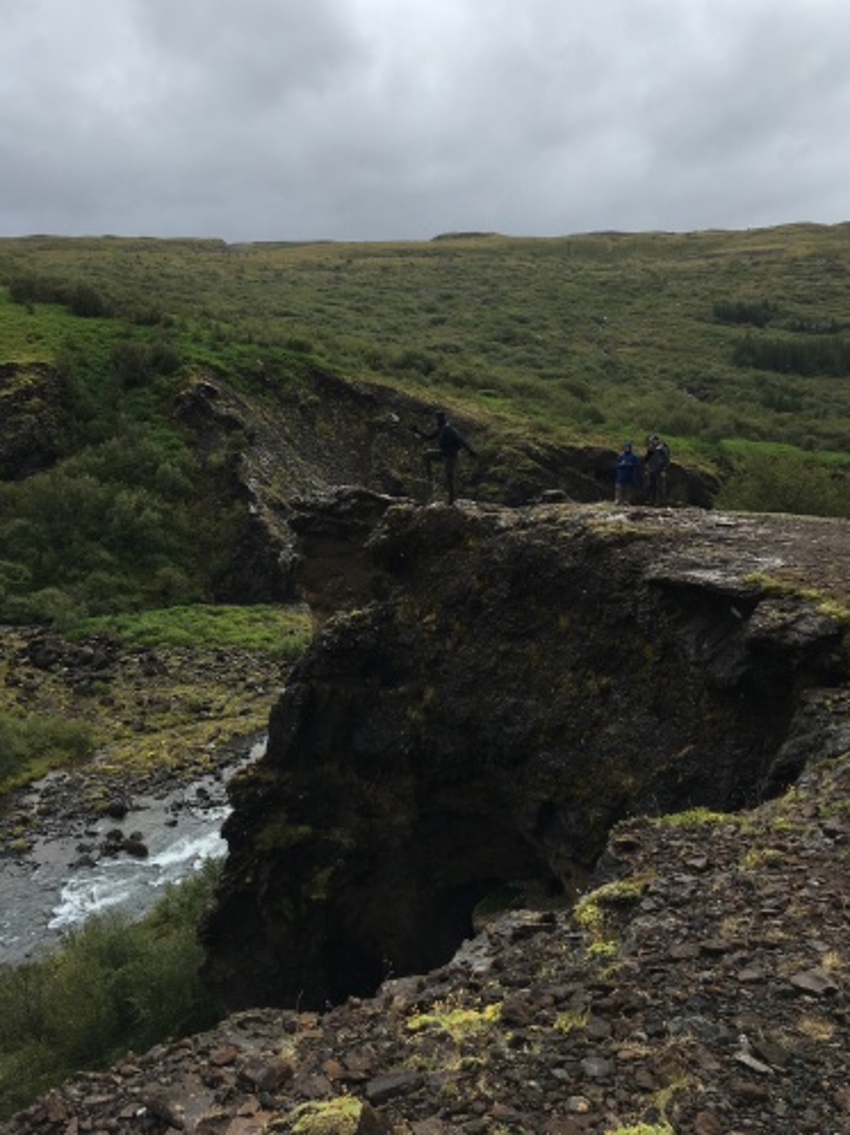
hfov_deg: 44.1
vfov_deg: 56.8
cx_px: 451
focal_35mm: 32
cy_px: 534
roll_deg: +0.7
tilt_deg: -10.8
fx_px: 1049
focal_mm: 4.15
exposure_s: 1/905
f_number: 2.2
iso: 25
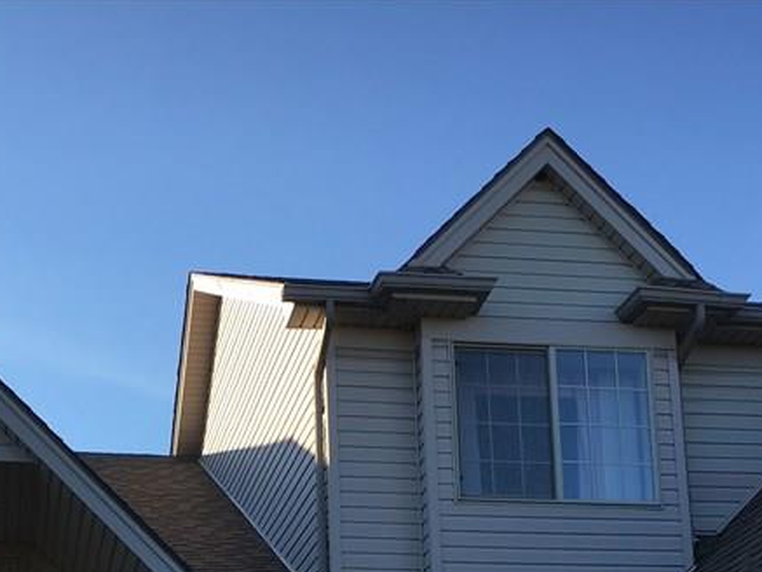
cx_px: 284
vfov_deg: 20.4
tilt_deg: +11.0
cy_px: 666
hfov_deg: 28.4
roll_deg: +2.0
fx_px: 1497
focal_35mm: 68
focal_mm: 4.15
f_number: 2.2
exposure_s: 1/785
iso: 25
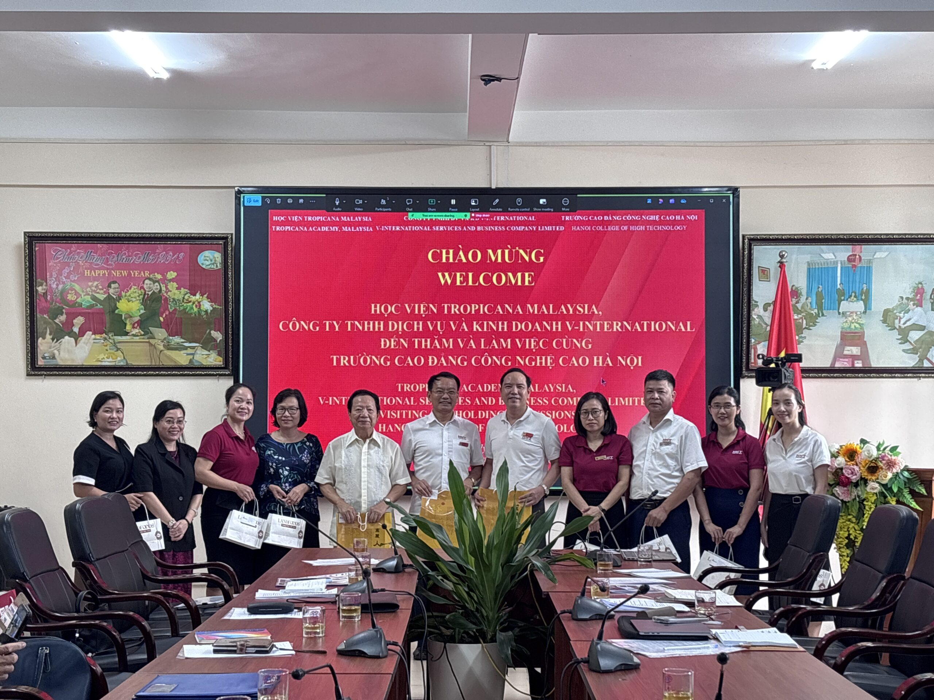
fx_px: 1403
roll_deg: -0.4
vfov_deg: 28.0
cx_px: 467
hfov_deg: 36.8
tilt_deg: +2.8
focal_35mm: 52
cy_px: 350
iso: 125
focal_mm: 5.96
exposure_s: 1/60
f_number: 1.6
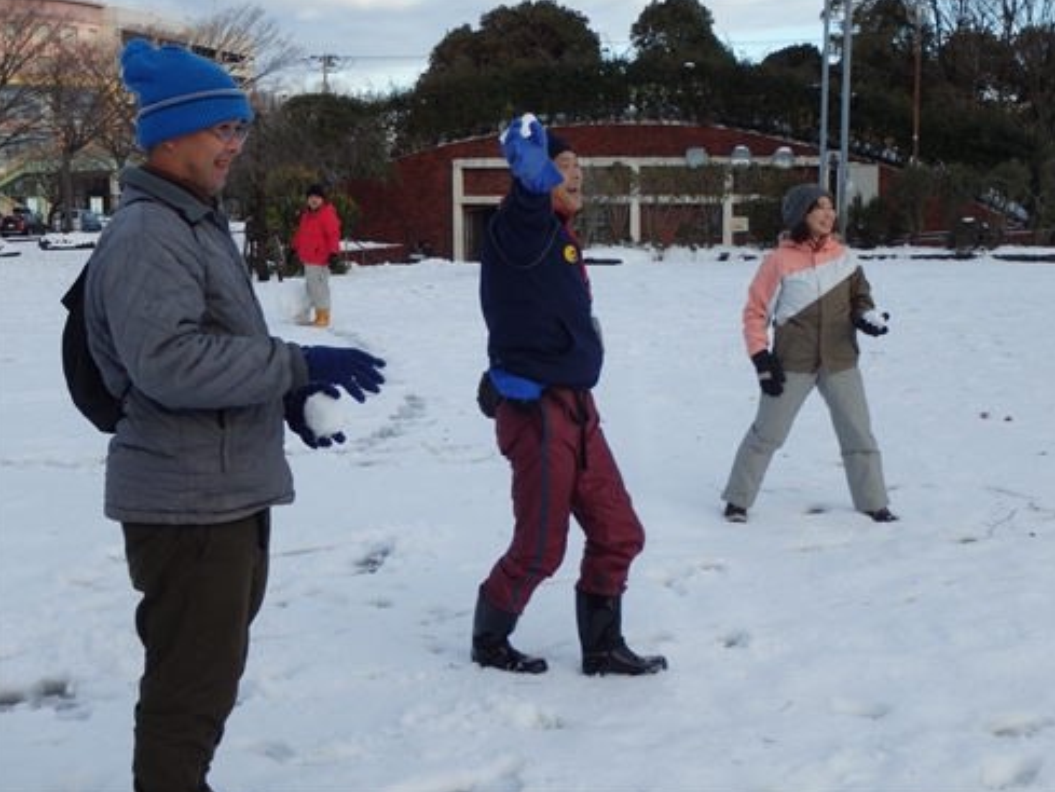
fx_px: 1433
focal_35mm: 47
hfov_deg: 40.4
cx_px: 529
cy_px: 394
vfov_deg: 30.9
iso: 125
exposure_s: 1/200
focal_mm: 8.3
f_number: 4.9
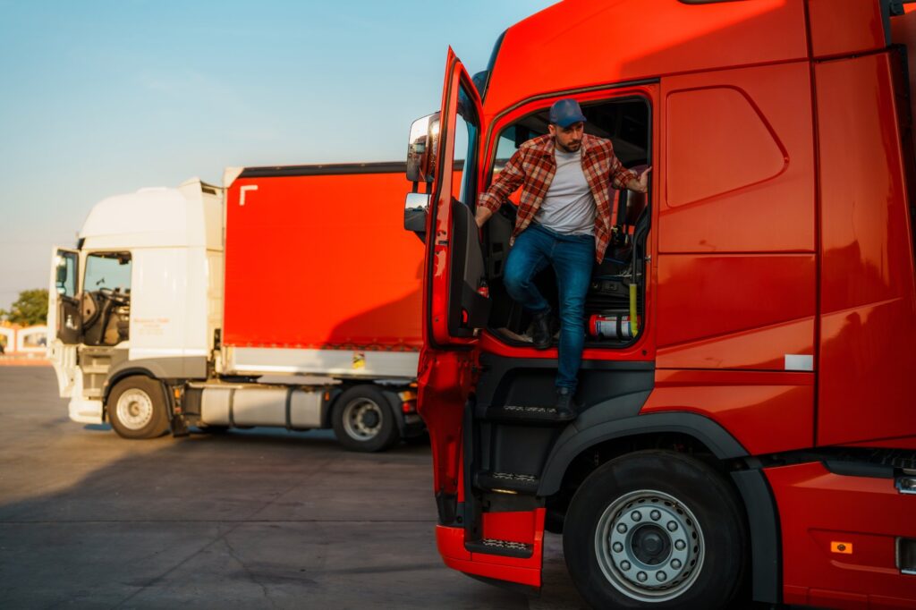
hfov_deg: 39.6
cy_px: 305
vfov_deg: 27.0
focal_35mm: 50
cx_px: 458
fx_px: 1272
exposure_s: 1/5000
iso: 250
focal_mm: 50
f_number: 1.4
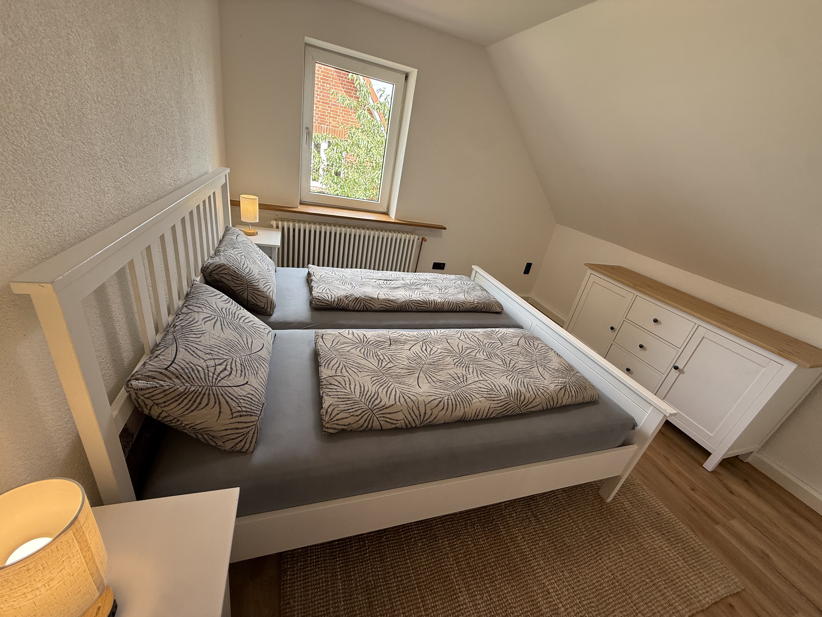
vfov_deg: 85.7
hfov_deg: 102.1
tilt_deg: -24.6
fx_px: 332
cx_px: 411
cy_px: 308
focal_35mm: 14
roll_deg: -11.0
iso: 125
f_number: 2.2
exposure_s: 1/99
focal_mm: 2.22
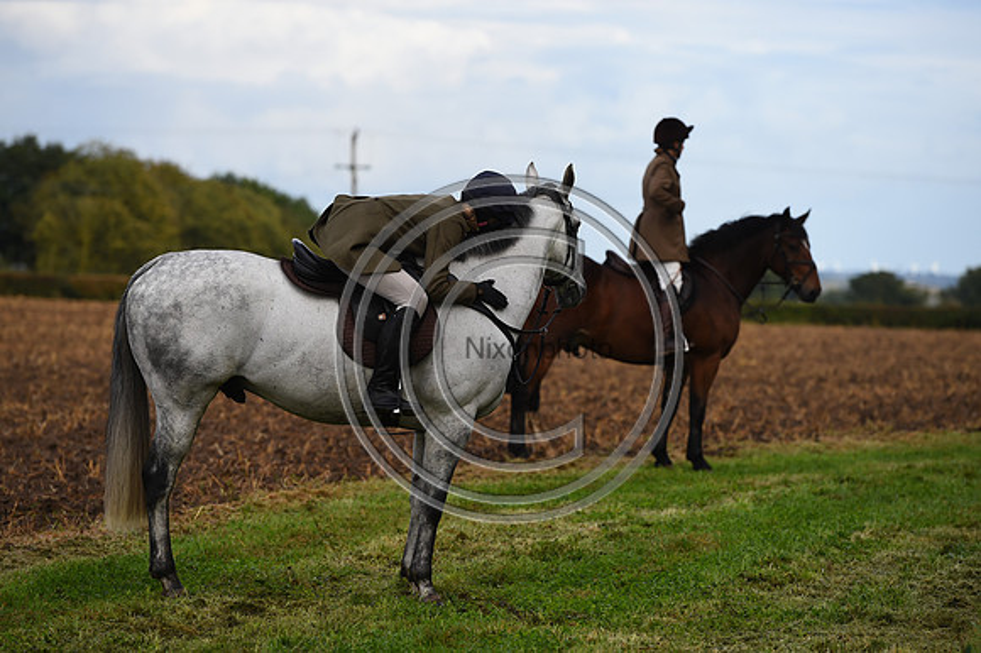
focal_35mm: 185
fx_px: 5038
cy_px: 326
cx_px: 490
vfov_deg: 7.4
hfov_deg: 11.1
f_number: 5
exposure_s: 1/800
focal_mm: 185
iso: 250
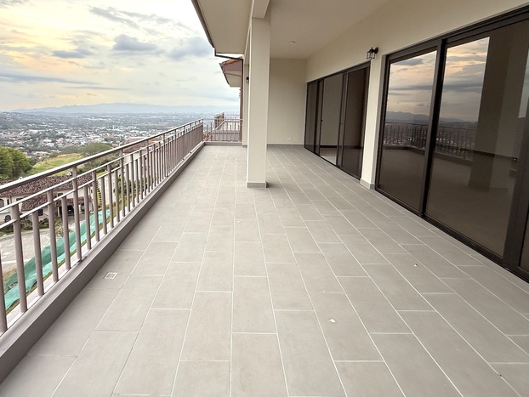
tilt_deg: -6.6
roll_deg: -1.8
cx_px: 240
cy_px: 144
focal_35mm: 18
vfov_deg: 70.2
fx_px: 275
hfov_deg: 87.5
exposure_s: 1/709
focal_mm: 2.22
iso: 64
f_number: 2.2
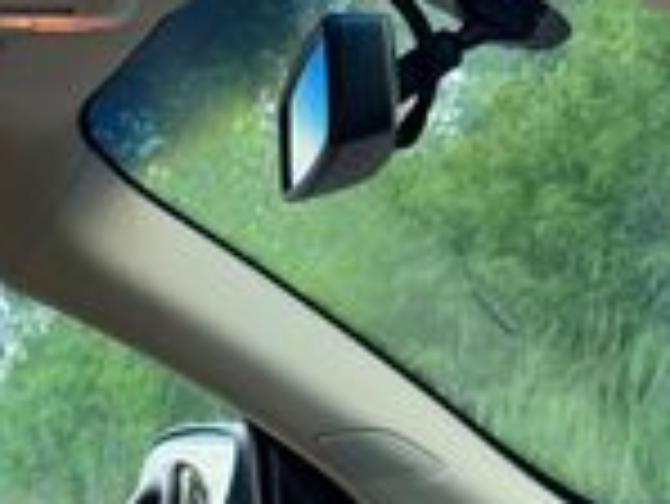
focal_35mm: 103
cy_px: 1017
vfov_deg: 12.6
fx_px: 1995
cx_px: -148
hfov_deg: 18.0
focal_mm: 6.76
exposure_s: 1/547
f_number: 1.78
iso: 100
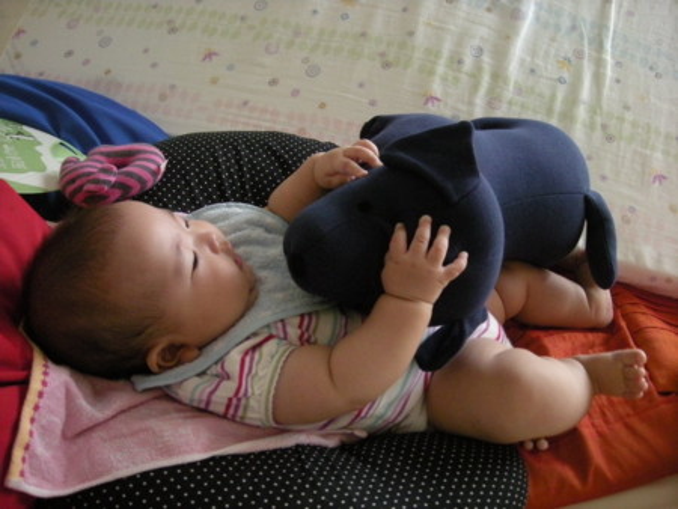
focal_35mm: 35
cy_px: 254
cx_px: 339
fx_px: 686
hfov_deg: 52.6
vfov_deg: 40.7
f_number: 2.8
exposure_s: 1/53
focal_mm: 5.7
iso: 400
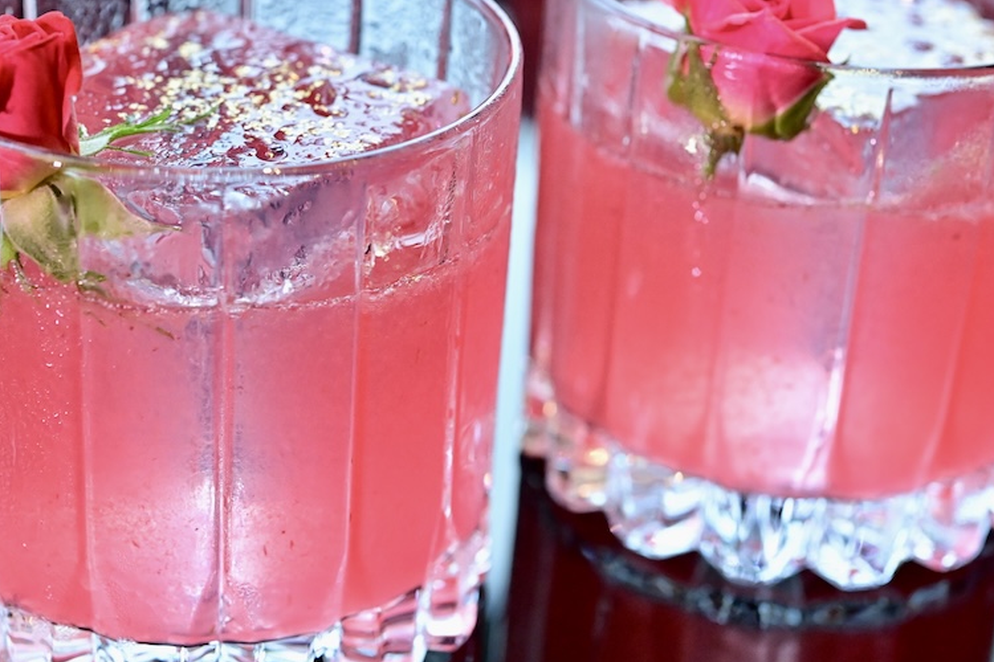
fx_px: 2209
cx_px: 440
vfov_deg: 17.0
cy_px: 261
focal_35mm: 80
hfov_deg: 25.3
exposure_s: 1/200
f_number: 7.1
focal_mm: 60
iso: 6400
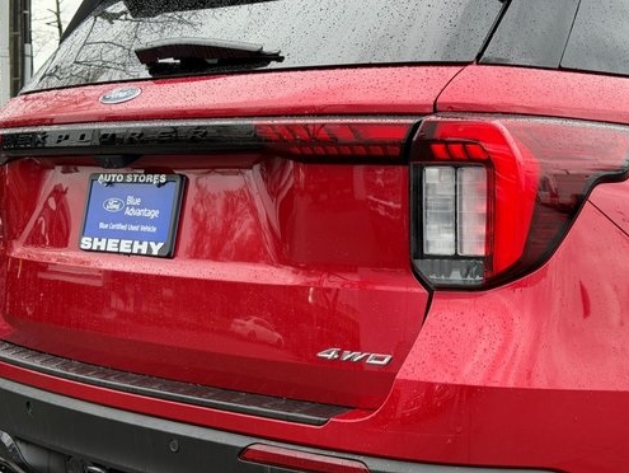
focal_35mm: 62
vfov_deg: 23.6
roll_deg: -1.2
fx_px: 1127
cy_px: 291
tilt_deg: -7.0
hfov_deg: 31.1
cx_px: 348
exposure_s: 1/158
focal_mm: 6.76
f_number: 1.78
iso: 64
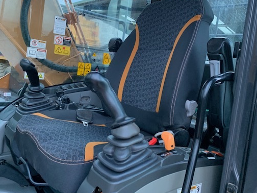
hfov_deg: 55.3
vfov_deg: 42.7
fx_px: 245
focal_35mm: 33
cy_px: 75
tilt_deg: +1.9
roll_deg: -6.3
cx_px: 135
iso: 250
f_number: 1.8
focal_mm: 4.25
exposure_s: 1/60
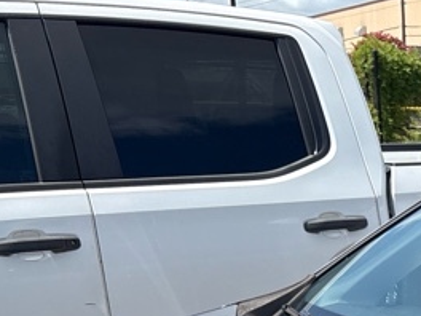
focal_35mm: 101
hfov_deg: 17.0
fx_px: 1228
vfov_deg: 13.0
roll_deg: -2.1
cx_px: 683
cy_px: 594
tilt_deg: -17.3
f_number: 1.6
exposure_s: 1/2364
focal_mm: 5.96
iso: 50
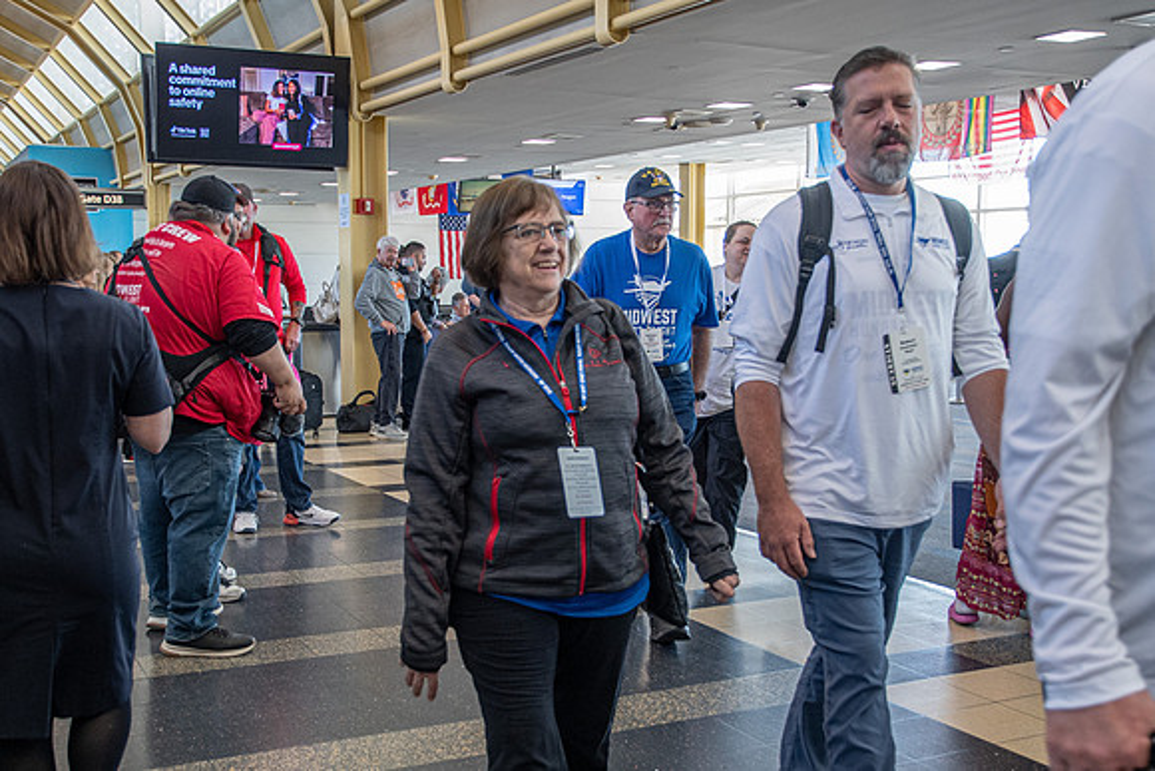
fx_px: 1372
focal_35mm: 43
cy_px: 446
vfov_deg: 31.3
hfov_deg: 45.7
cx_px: 552
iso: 800
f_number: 3.2
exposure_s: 1/125
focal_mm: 22
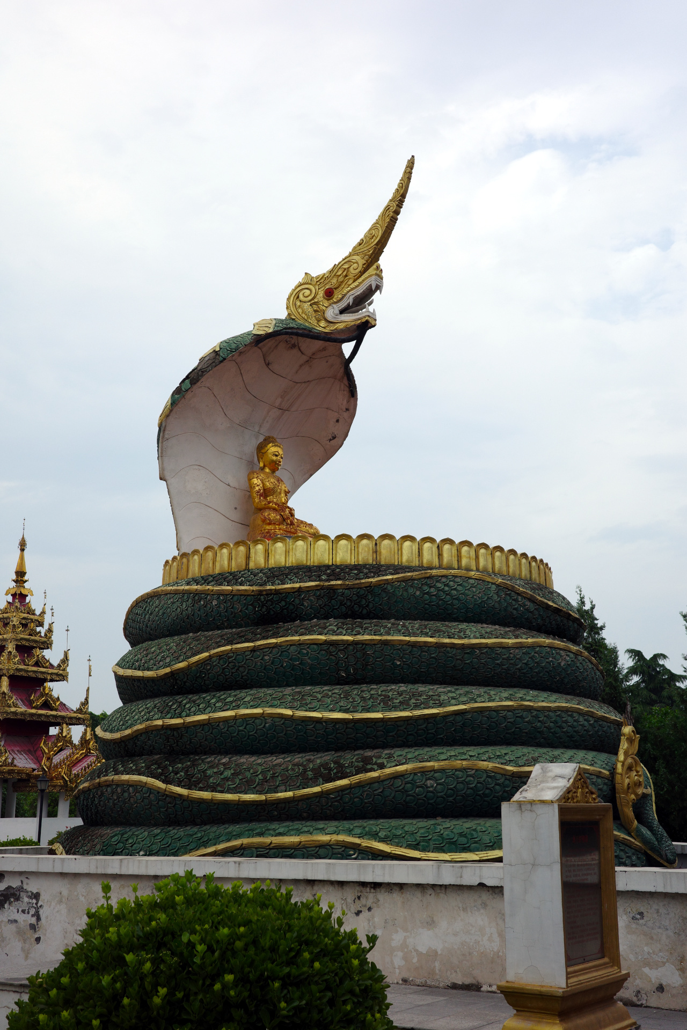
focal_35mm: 40
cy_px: 515
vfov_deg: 48.5
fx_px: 1145
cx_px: 344
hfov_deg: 33.4
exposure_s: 1/1000
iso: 200
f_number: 5.6
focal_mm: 26
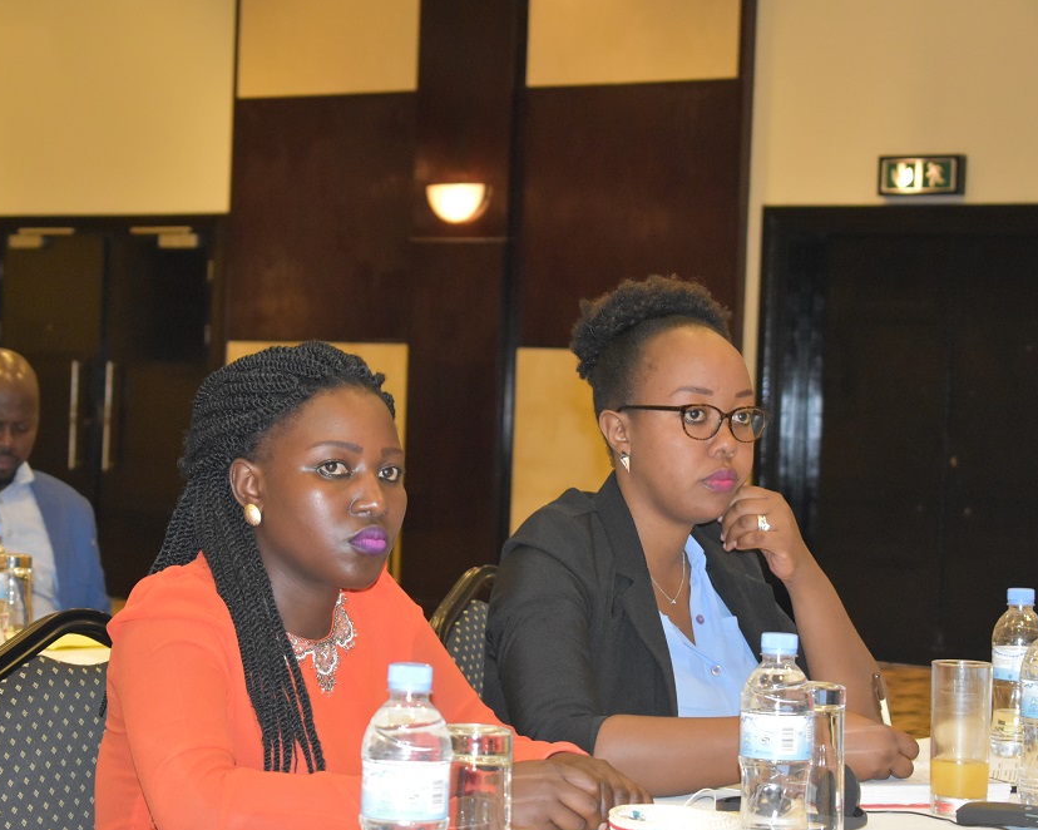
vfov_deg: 16.4
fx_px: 2874
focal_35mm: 94
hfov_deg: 20.5
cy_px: 414
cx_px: 530
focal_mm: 55
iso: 3600
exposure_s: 1/60
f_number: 5.6
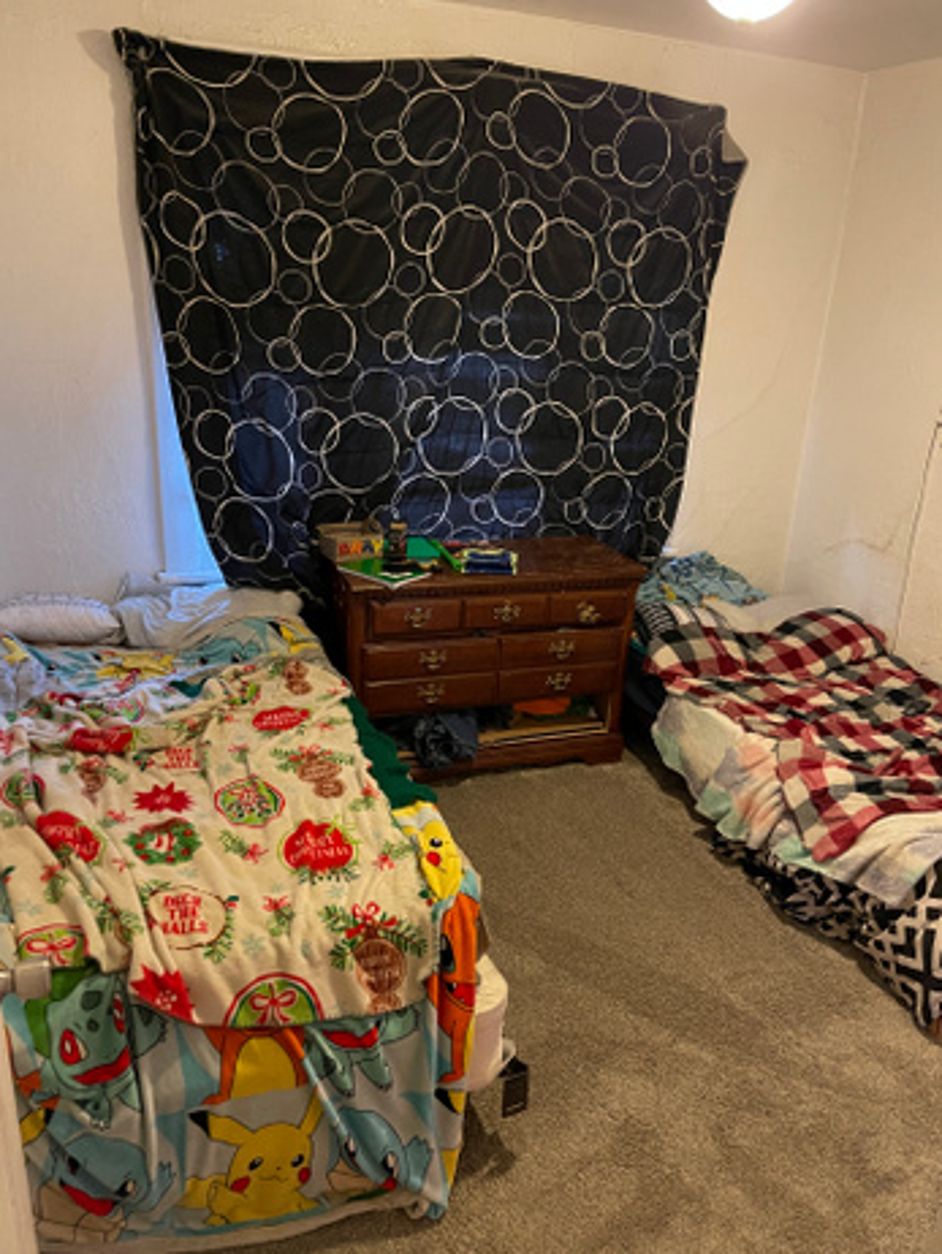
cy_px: 649
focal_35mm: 27
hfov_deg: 51.4
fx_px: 979
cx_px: 478
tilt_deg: -20.7
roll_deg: -2.3
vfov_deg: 65.3
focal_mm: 5.1
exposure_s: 1/30
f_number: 1.6
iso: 800
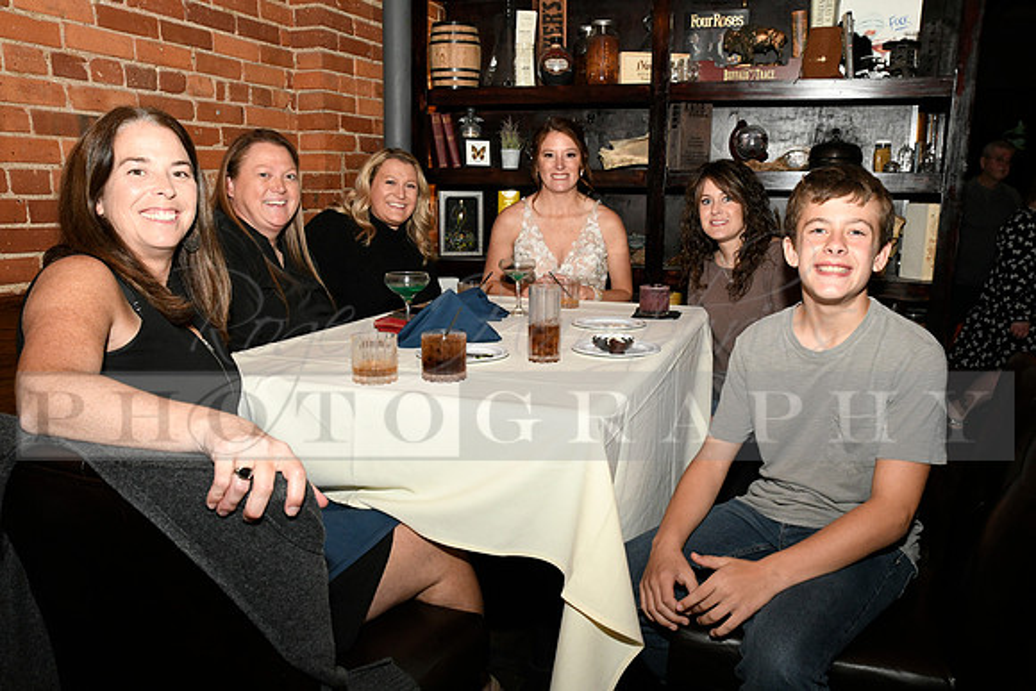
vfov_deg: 45.0
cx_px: 518
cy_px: 346
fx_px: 835
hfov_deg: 63.6
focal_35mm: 29
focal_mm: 29
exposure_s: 1/60
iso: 6400
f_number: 11
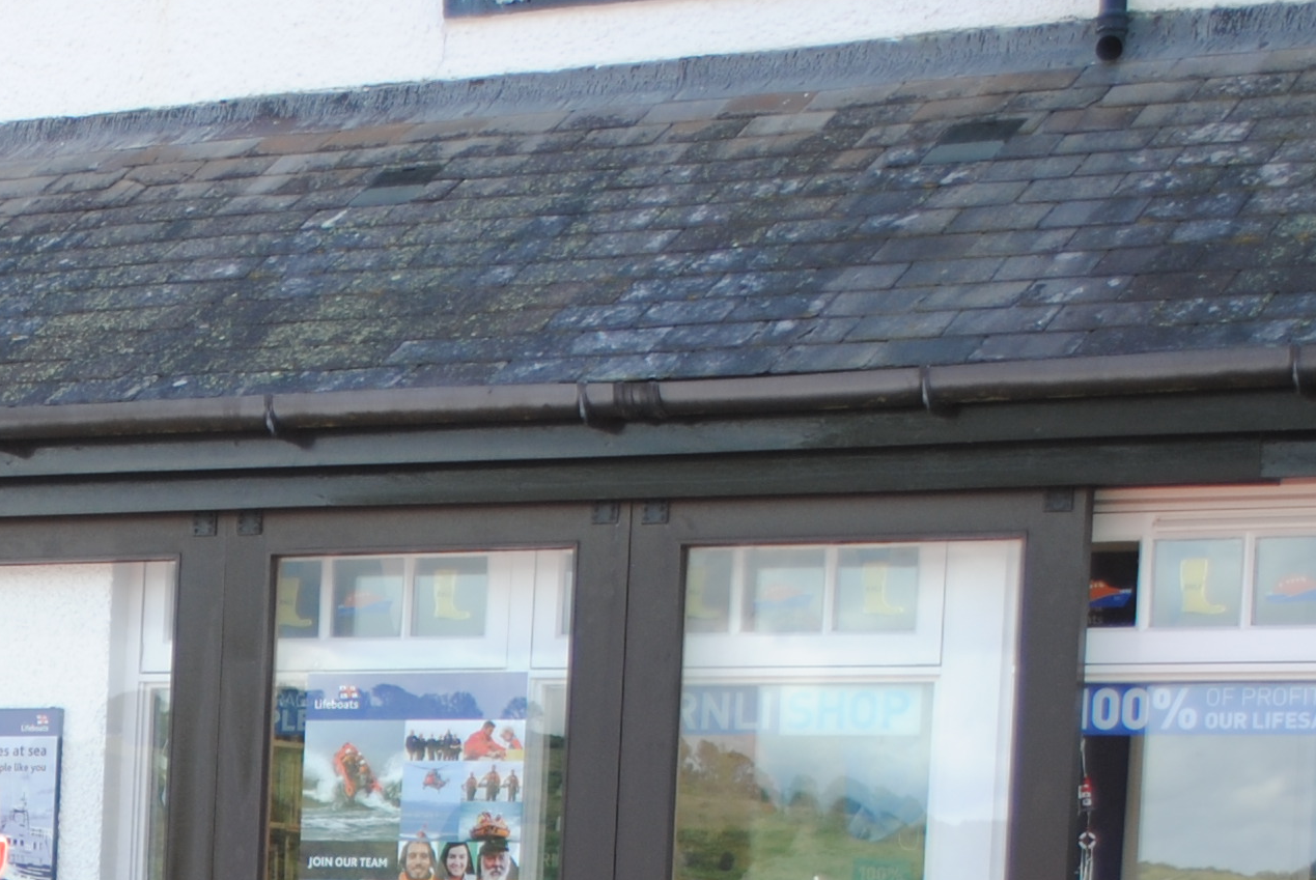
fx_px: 4355
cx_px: -418
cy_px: 1207
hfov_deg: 16.2
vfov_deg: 11.2
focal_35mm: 119
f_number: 7.1
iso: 100
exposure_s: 1/200
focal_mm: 26
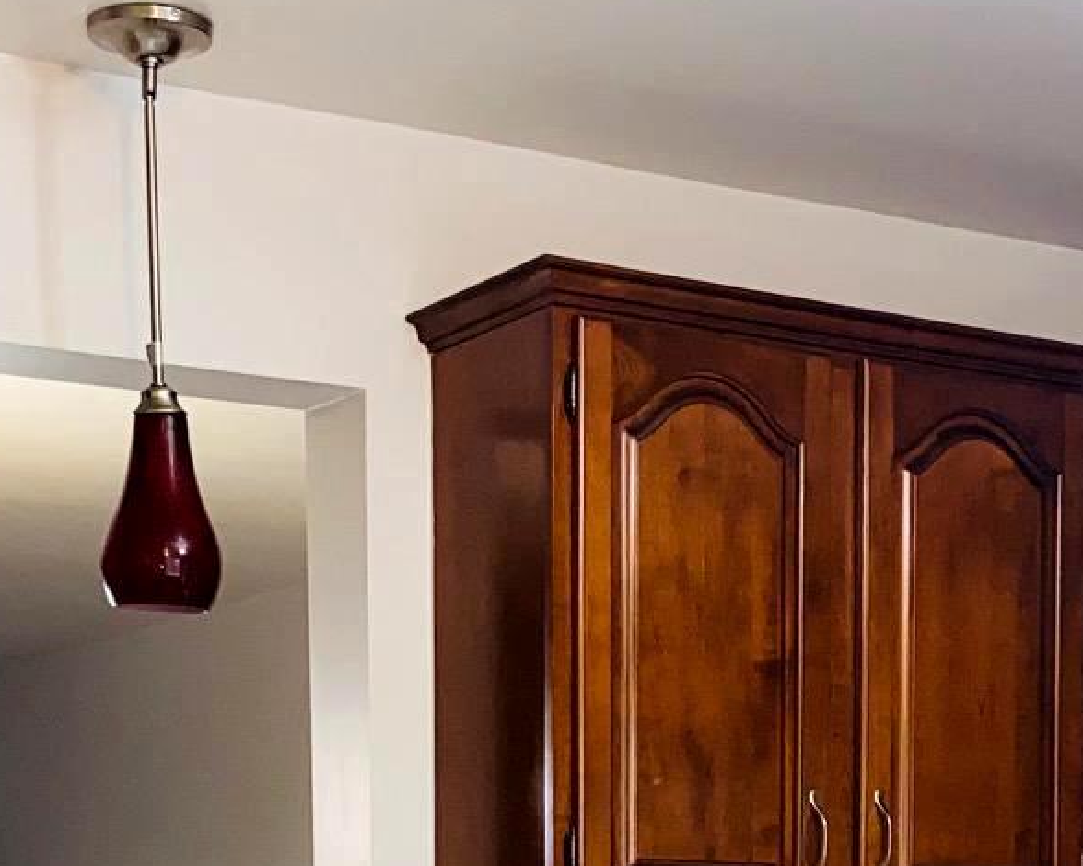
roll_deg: -0.2
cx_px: 595
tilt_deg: -3.4
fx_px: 2788
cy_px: 1192
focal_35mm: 87
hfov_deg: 22.0
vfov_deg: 16.5
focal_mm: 4.25
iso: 32
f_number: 1.8
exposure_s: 1/26
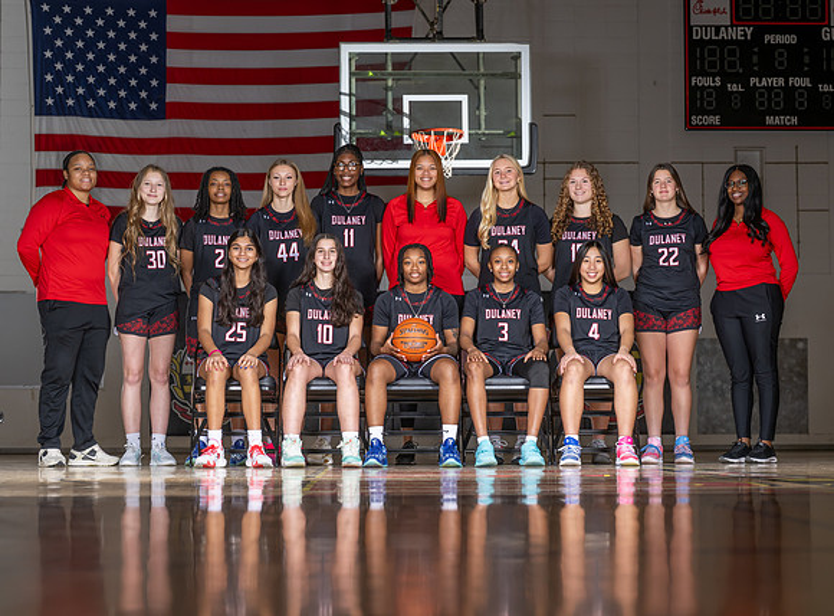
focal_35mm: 83
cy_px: 323
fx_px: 1998
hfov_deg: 23.6
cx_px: 428
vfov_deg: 17.5
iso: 80
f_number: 5.6
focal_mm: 70
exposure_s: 1/125
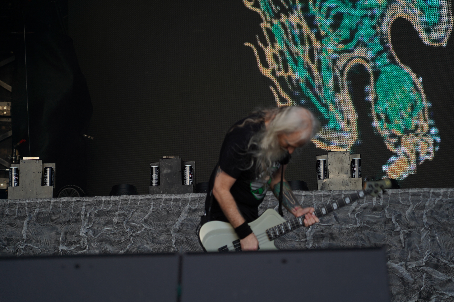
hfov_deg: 19.5
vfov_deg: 13.0
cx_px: 227
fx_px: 1324
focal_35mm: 105
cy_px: 151
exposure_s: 1/125
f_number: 4
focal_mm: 105
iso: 160
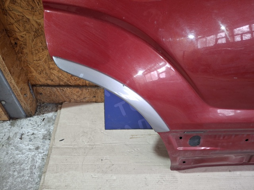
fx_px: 183
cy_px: 95
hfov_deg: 69.4
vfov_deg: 54.8
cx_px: 127
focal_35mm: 25
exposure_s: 1/50
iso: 250
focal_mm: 4.69
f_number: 1.8
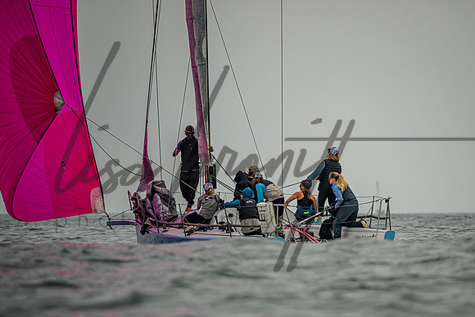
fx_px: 7139
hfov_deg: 3.8
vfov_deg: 2.5
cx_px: 318
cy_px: 206
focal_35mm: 541
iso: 250
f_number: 5.6
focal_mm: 400
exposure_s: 1/4000
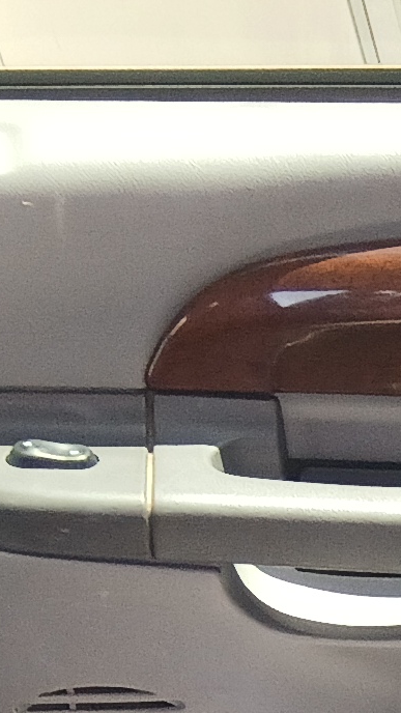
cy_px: 1536
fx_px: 3176
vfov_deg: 11.3
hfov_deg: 6.7
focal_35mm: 168
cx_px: 1108
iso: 64
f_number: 1.8
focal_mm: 3.98
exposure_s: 1/50
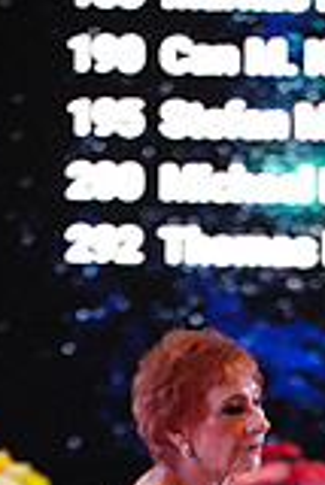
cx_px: 299
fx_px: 9796
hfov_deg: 1.9
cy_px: 852
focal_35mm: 725
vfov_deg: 2.8
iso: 5000
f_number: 2.8
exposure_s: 1/400
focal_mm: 200
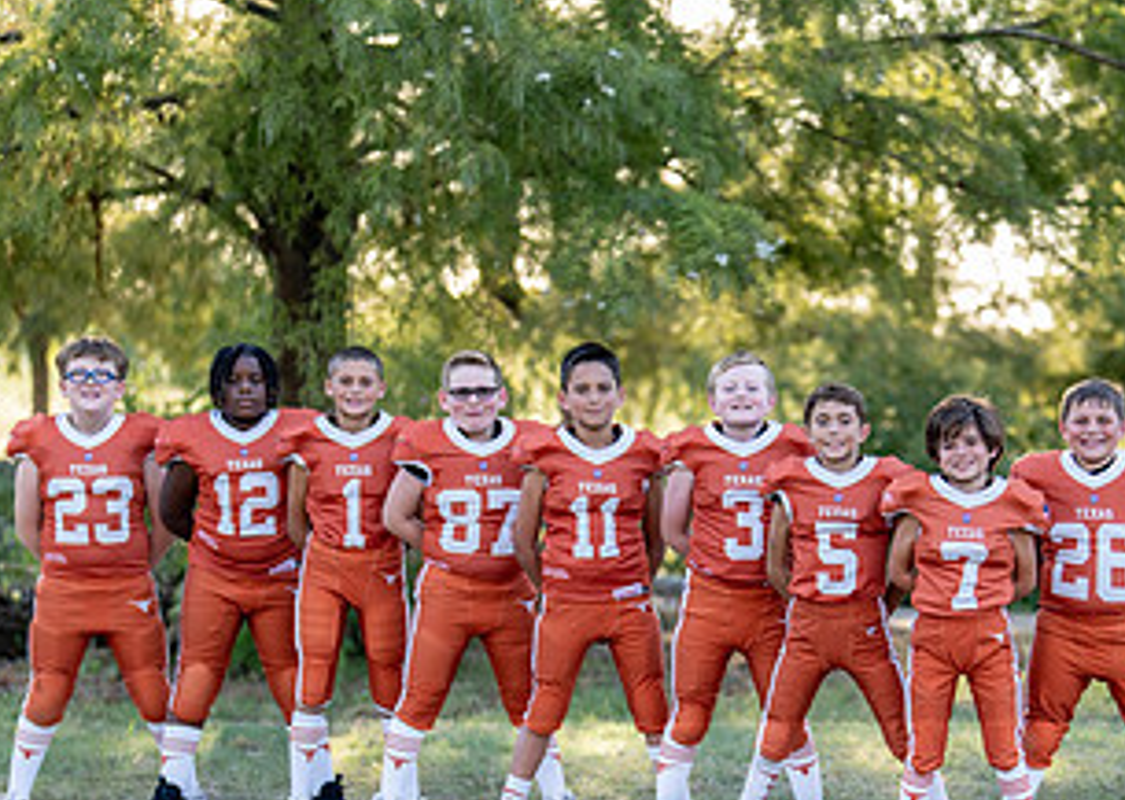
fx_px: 3701
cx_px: 935
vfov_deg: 12.3
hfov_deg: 17.1
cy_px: 665
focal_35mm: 116
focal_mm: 50
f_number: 1.2
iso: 100
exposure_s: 1/640
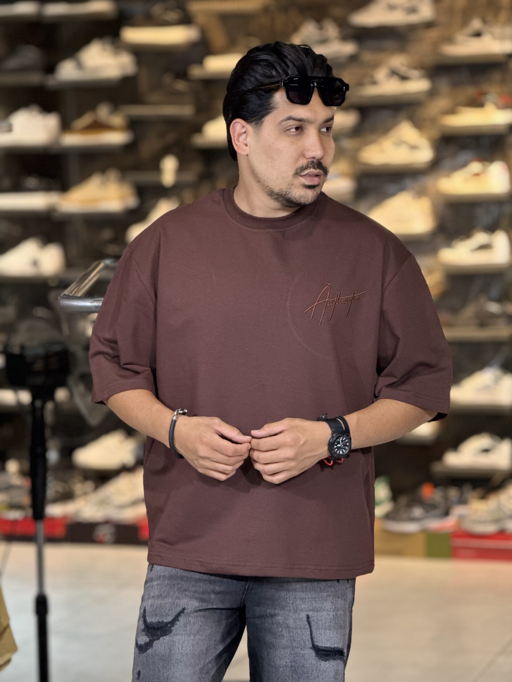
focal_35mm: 120
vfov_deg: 16.4
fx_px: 2367
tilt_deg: -5.3
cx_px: 256
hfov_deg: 12.3
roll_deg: +1.3
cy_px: 341
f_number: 2.8
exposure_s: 1/100
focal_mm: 15.66
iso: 200
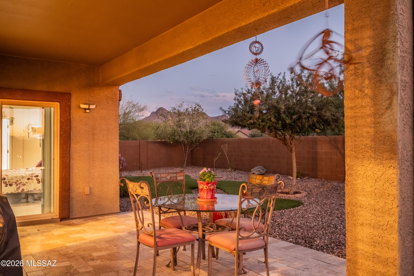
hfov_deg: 61.9
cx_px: 207
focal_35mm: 30
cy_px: 138
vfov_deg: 43.6
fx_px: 345
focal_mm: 20
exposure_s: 1.3
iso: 1600
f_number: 6.3
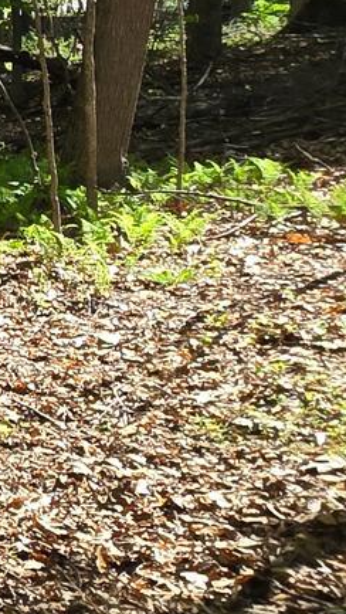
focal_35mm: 67
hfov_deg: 10.1
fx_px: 1091
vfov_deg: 30.7
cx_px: -811
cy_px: 129
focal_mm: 2.2
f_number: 2.2
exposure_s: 1/515
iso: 50
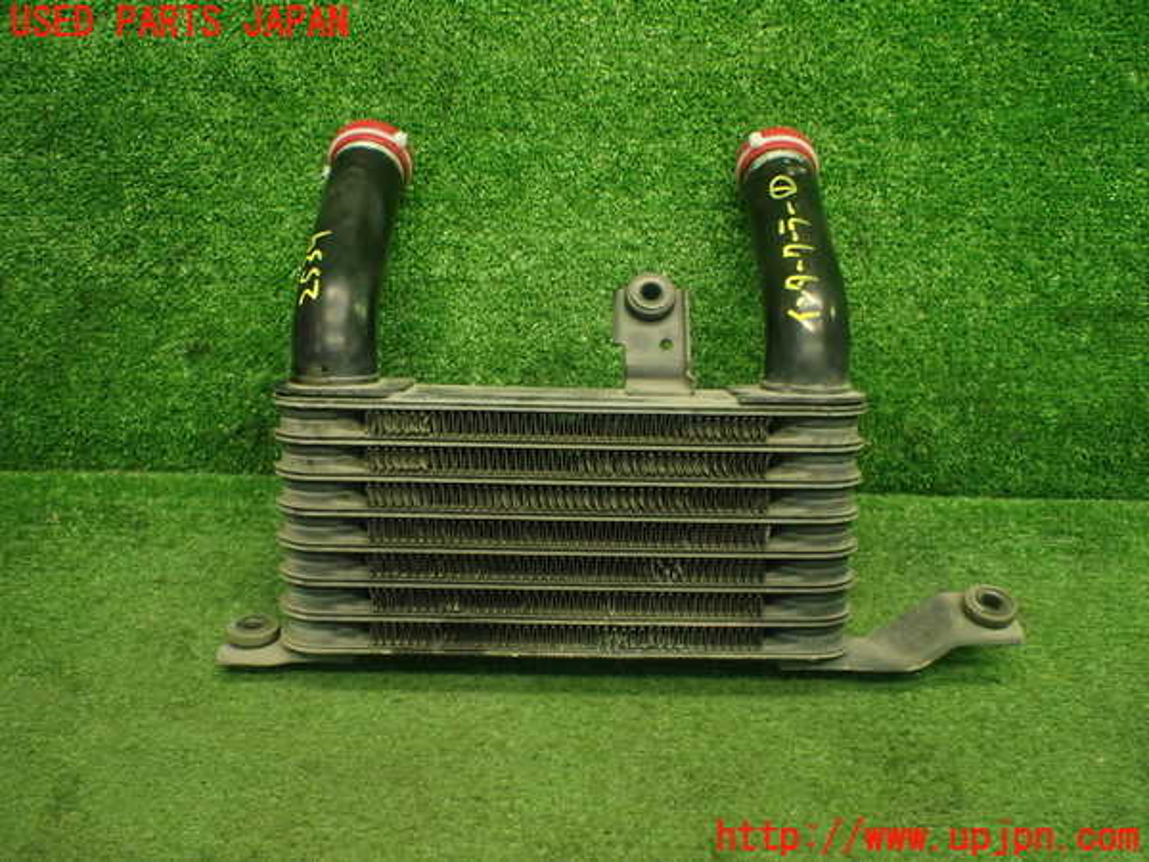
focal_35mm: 30
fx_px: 996
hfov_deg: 60.0
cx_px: 574
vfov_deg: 46.8
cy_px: 431
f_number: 2.3
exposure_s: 1/125
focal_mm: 5.4
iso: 640
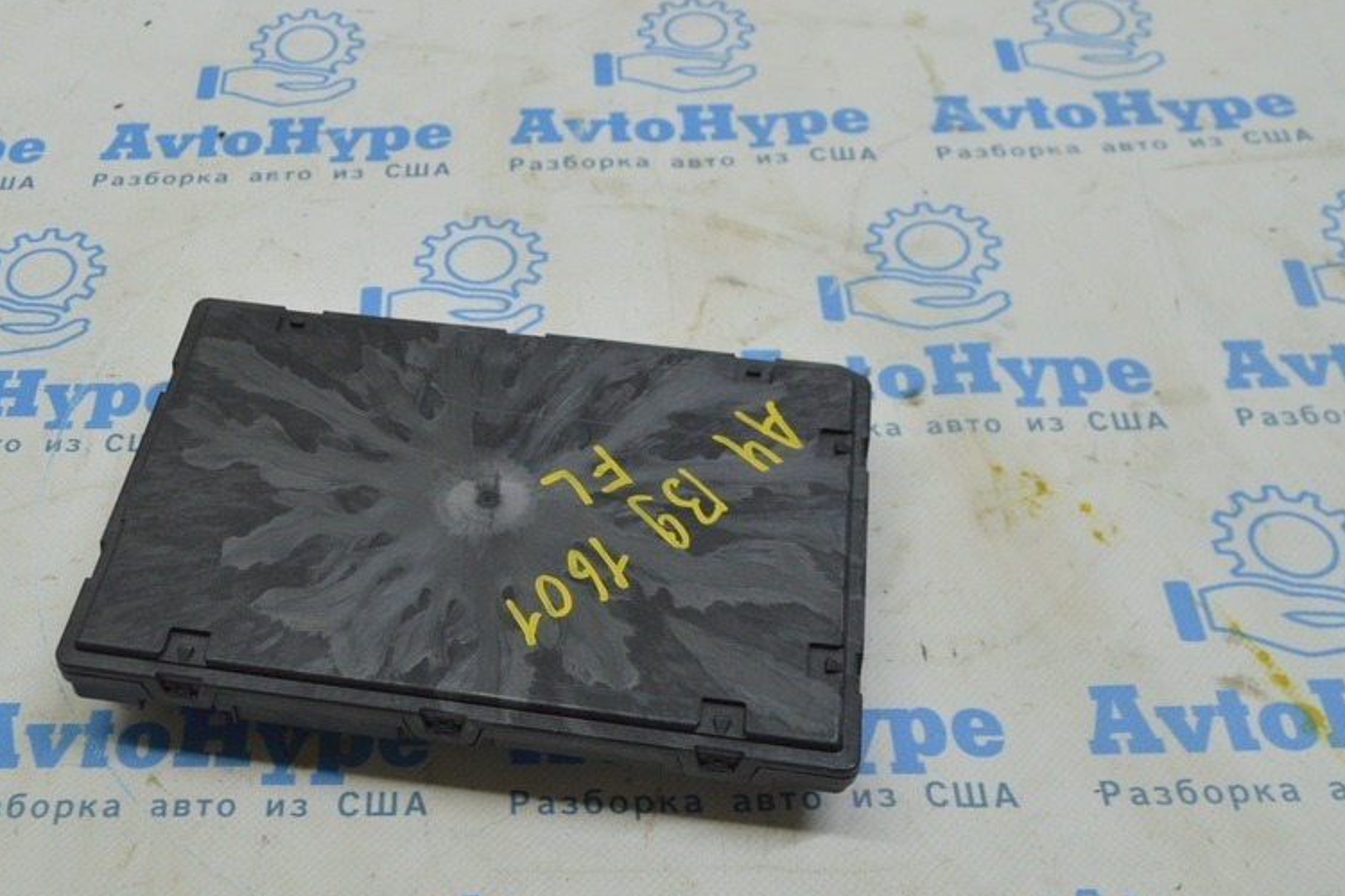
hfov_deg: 43.0
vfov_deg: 29.9
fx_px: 1681
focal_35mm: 45
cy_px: 429
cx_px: 439
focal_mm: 22
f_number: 5.6
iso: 400
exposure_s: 1/40
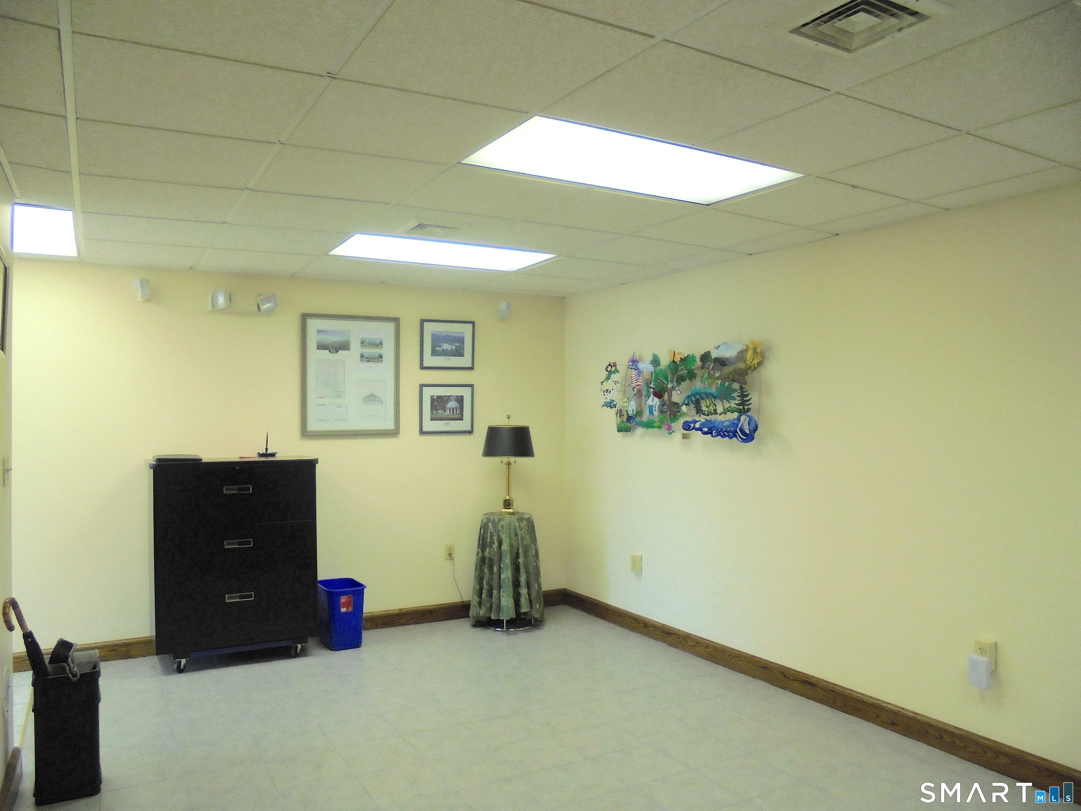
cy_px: 406
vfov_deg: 53.1
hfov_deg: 67.3
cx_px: 540
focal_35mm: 26
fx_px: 812
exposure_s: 1/60
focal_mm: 4.6
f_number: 3.5
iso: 100
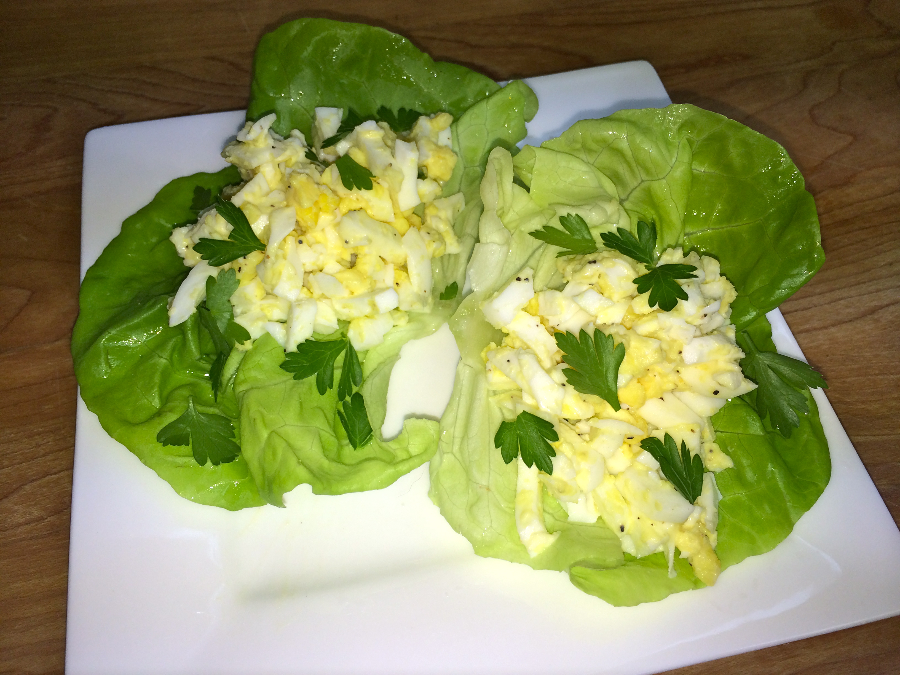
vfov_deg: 46.8
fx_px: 780
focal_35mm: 30
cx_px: 450
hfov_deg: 60.0
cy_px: 338
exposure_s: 1/270
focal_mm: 4.12
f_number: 2.2
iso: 32
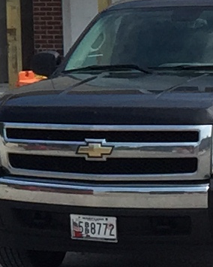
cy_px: -265
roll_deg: -0.2
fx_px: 2049
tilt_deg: +5.9
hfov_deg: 5.7
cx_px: -336
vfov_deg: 7.2
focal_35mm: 260
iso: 32
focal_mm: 4.15
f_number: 2.2
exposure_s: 1/1582
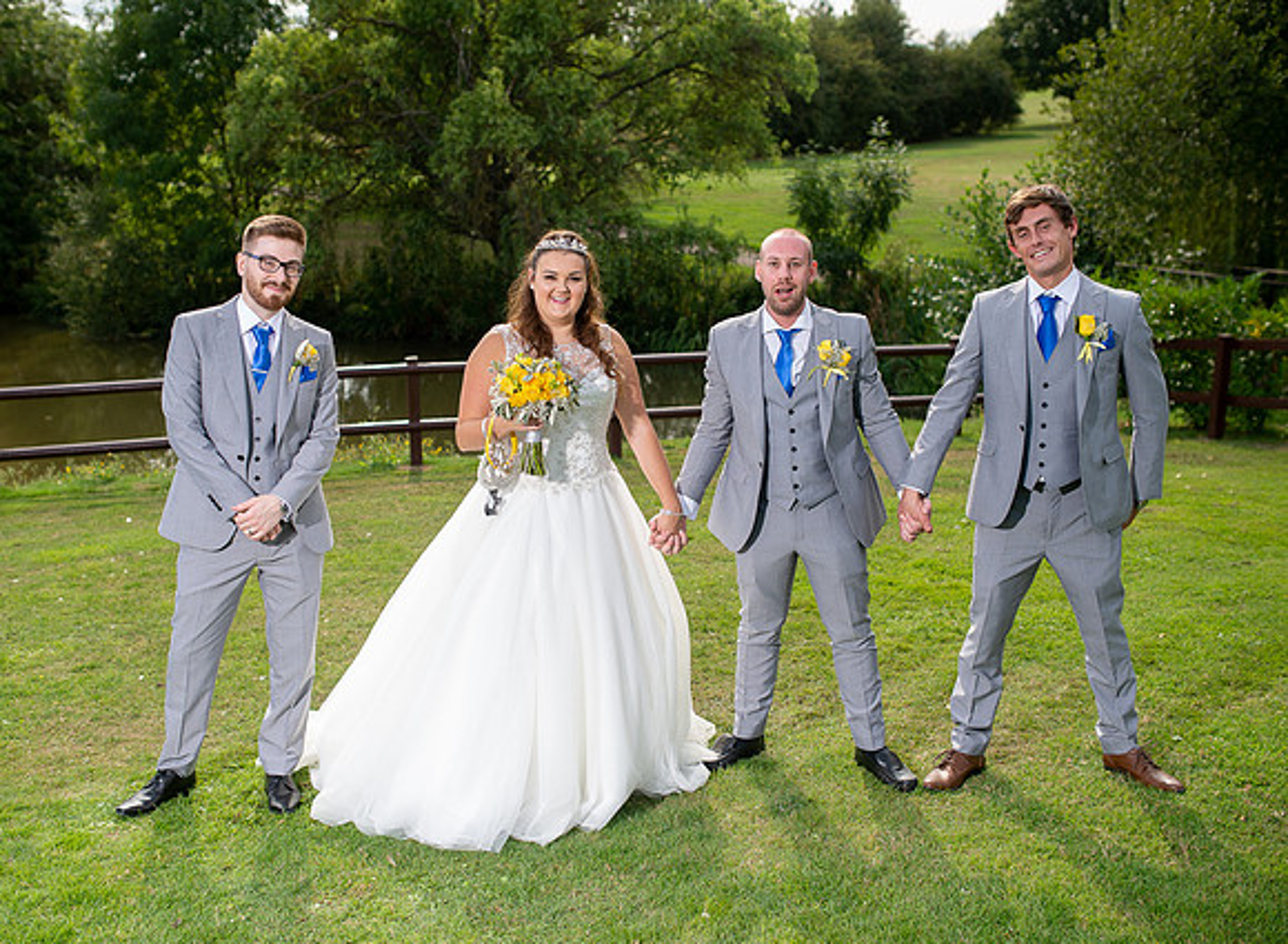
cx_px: 579
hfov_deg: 49.3
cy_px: 472
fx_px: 1399
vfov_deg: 37.3
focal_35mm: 38
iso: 160
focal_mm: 35
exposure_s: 1/1600
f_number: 2.8
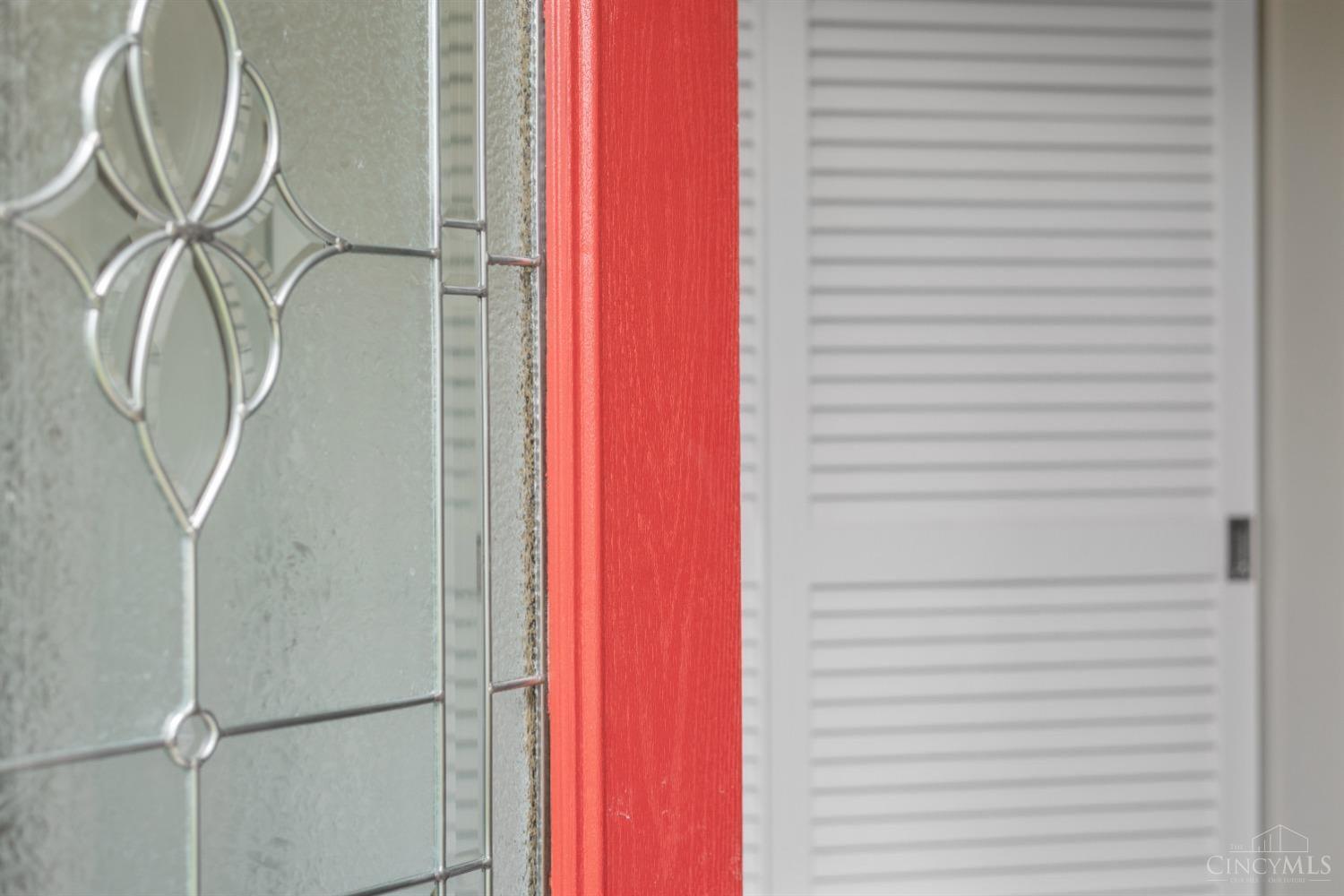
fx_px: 1867
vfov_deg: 27.0
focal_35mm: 50
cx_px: 672
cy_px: 448
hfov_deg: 39.6
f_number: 3.5
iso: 100
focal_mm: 50
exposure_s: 1/100
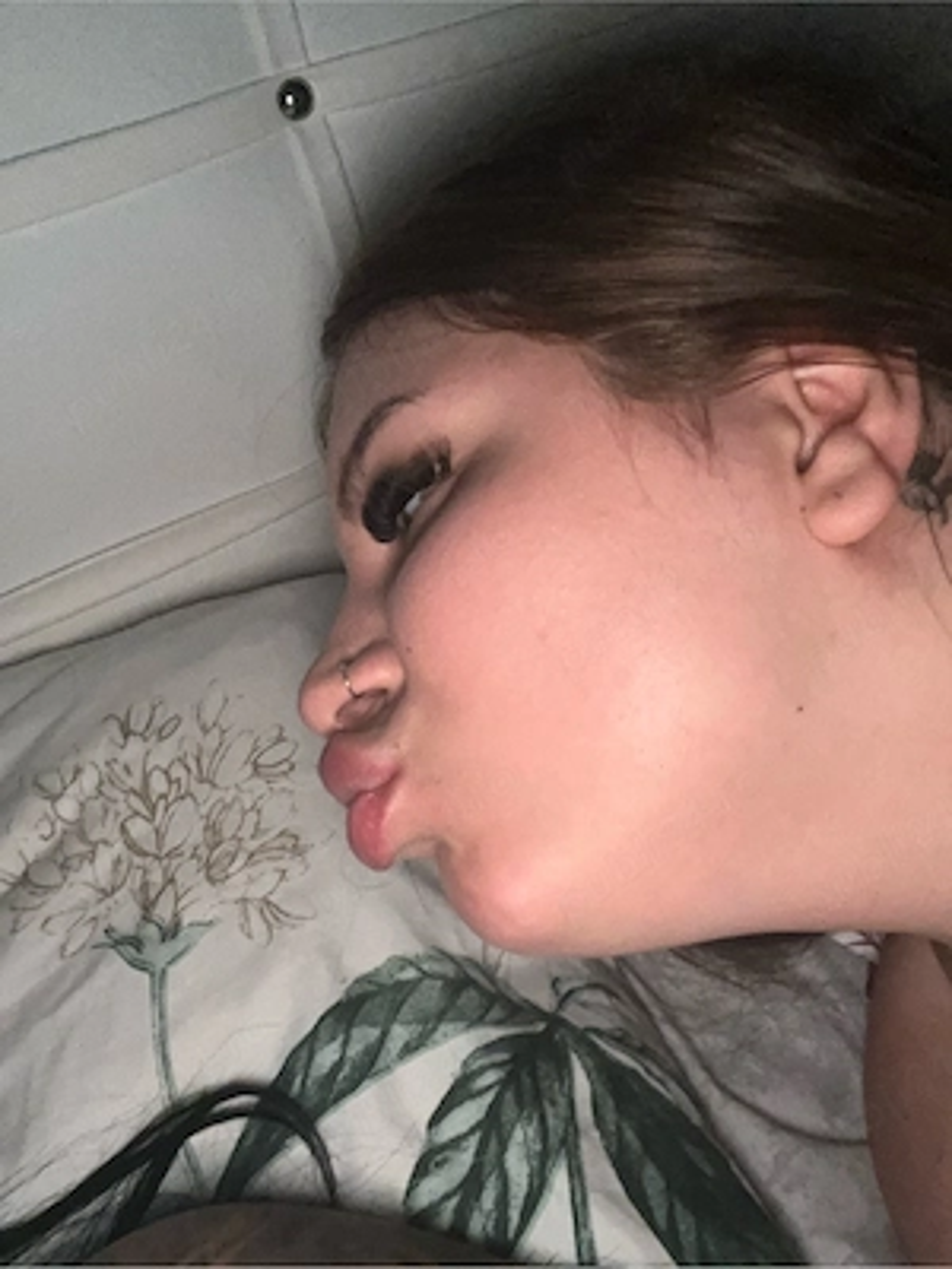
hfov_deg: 46.8
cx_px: 476
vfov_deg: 60.0
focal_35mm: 30
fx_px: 1100
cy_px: 634
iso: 250
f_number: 2.2
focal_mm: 2.71
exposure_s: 1/33
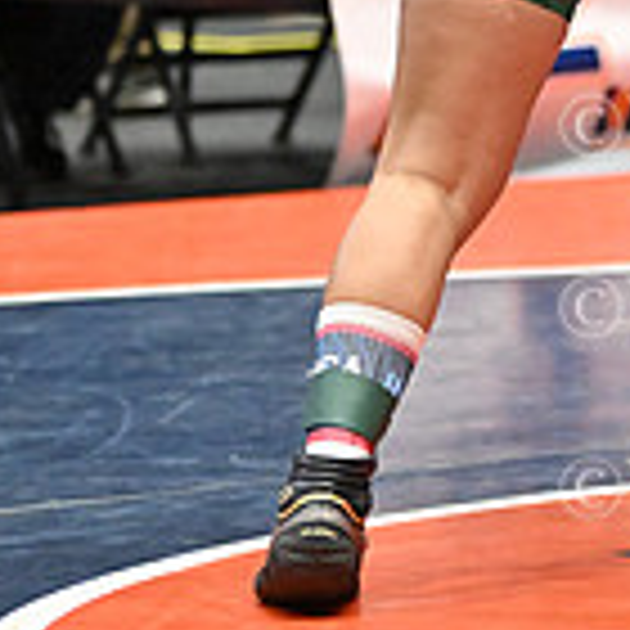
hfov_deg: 4.4
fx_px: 8113
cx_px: 1210
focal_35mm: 394
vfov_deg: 4.4
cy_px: -146
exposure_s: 1/1250
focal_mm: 112
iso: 6400
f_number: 2.8
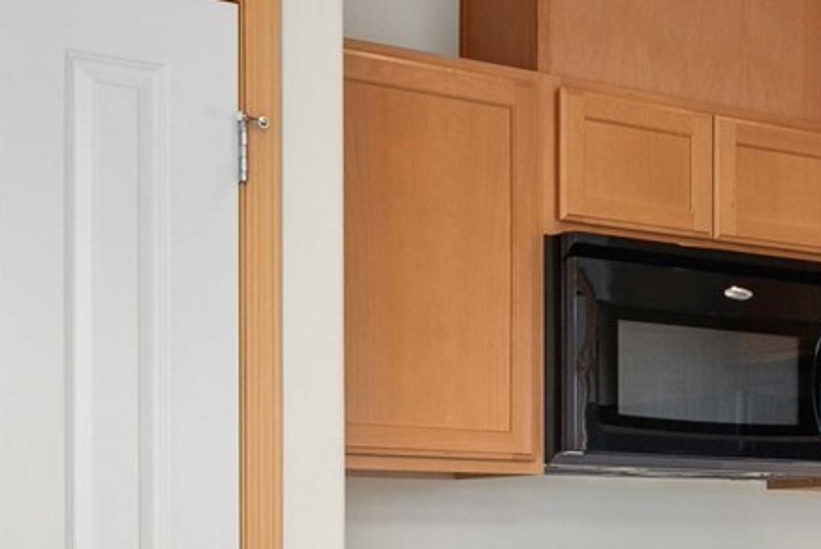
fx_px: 2122
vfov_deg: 14.5
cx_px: 1042
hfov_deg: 20.2
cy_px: 551
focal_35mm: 93
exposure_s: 1/15
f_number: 7.1
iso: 1000
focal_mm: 24
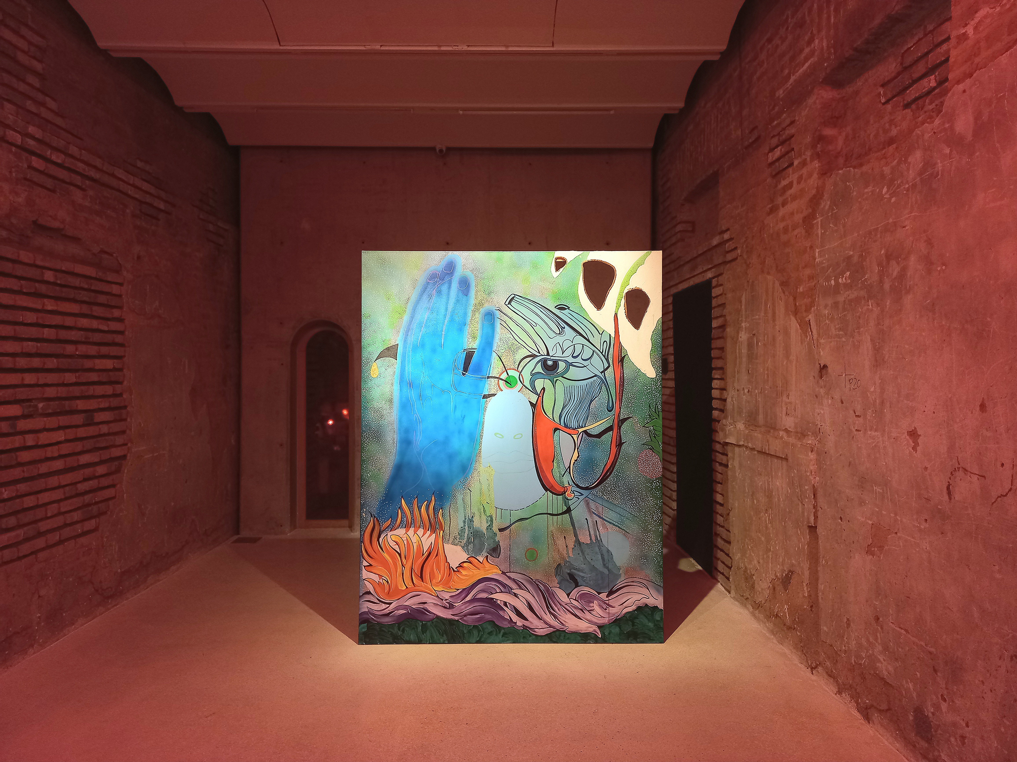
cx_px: 508
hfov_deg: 69.4
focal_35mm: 25
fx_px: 734
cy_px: 381
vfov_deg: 54.9
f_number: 1.8
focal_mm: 4.6
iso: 320
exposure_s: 1/33.4
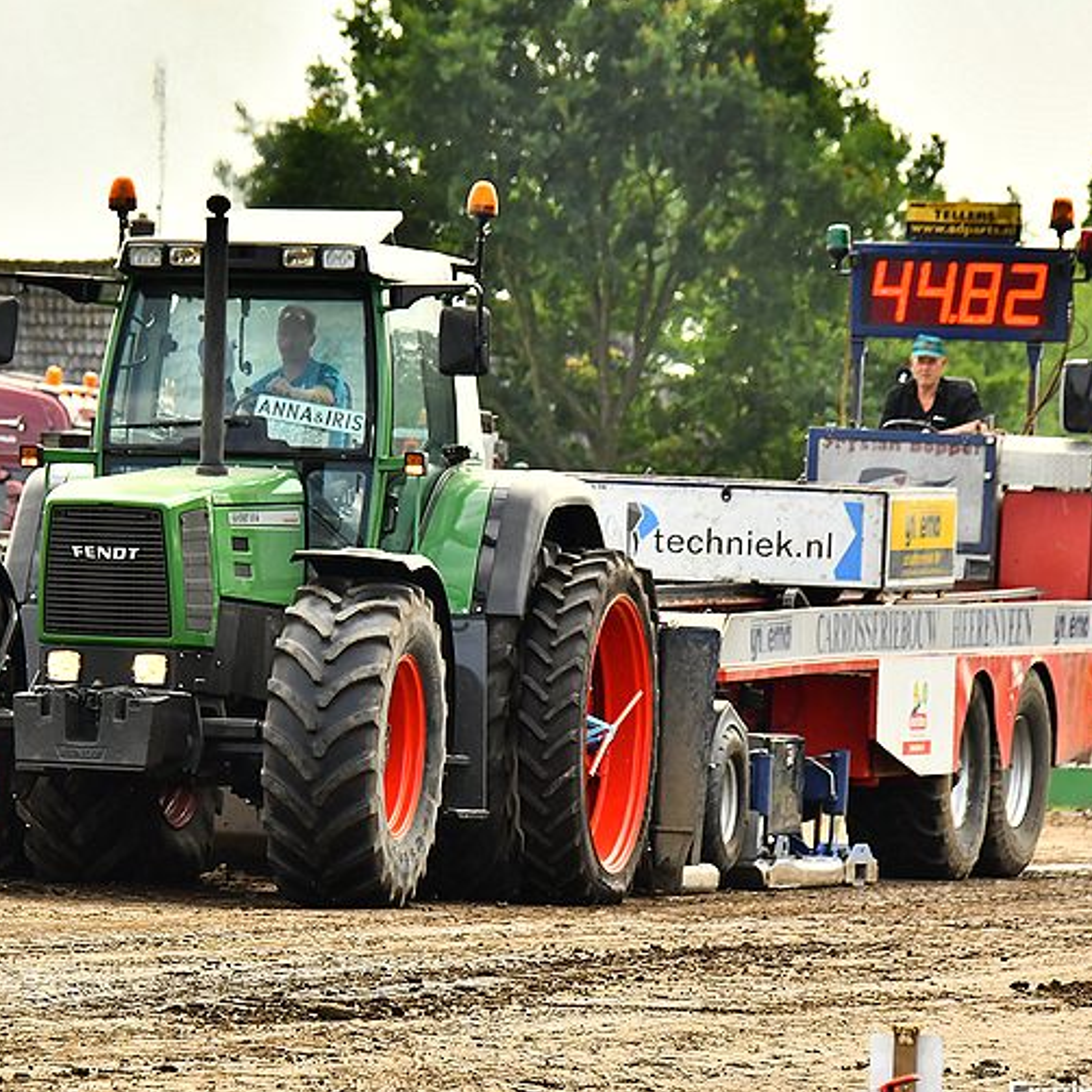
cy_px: 538
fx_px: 13776
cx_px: 357
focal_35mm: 386
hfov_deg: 4.5
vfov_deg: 4.5
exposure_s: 1/800
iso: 500
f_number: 9
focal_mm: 190
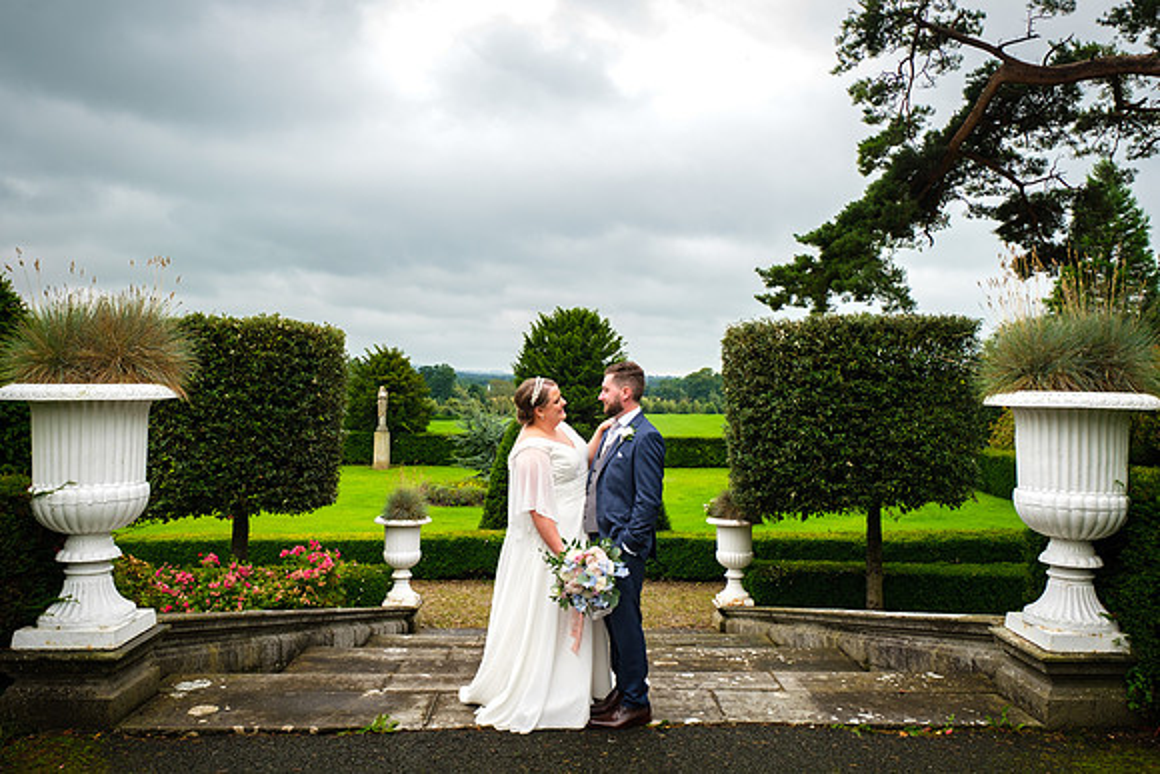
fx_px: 936
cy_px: 346
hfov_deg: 63.6
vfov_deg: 44.9
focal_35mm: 29
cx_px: 586
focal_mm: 16
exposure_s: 1/160
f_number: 3.6
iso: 250
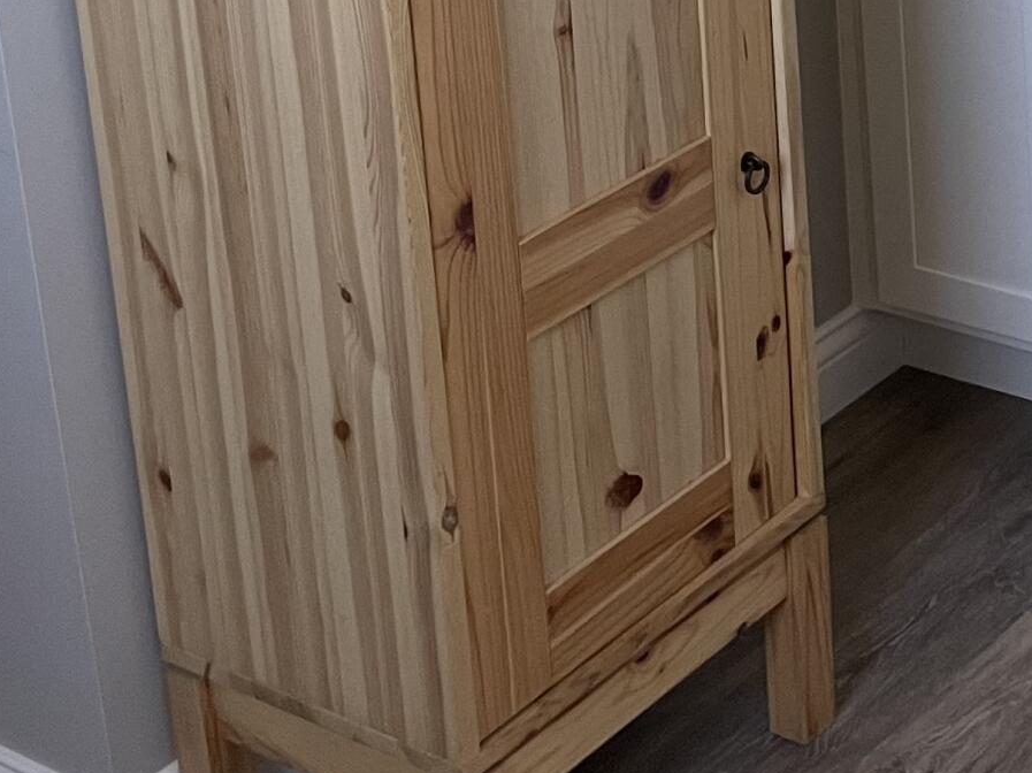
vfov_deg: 15.7
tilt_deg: -14.7
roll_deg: +1.0
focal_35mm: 87
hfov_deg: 20.5
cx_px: 1351
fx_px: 2593
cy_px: -347
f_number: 1.6
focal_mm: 4.2
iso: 125
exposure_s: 1/60
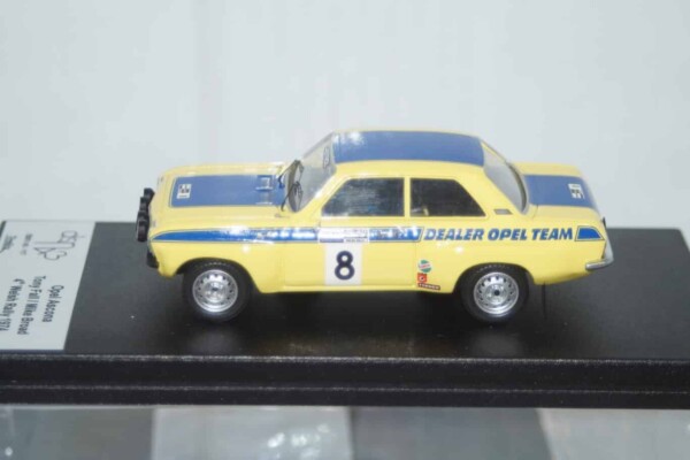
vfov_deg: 13.0
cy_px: 230
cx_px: 345
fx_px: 2012
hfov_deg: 19.5
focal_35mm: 105
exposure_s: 1/100
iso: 500
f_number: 5.6
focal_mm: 70
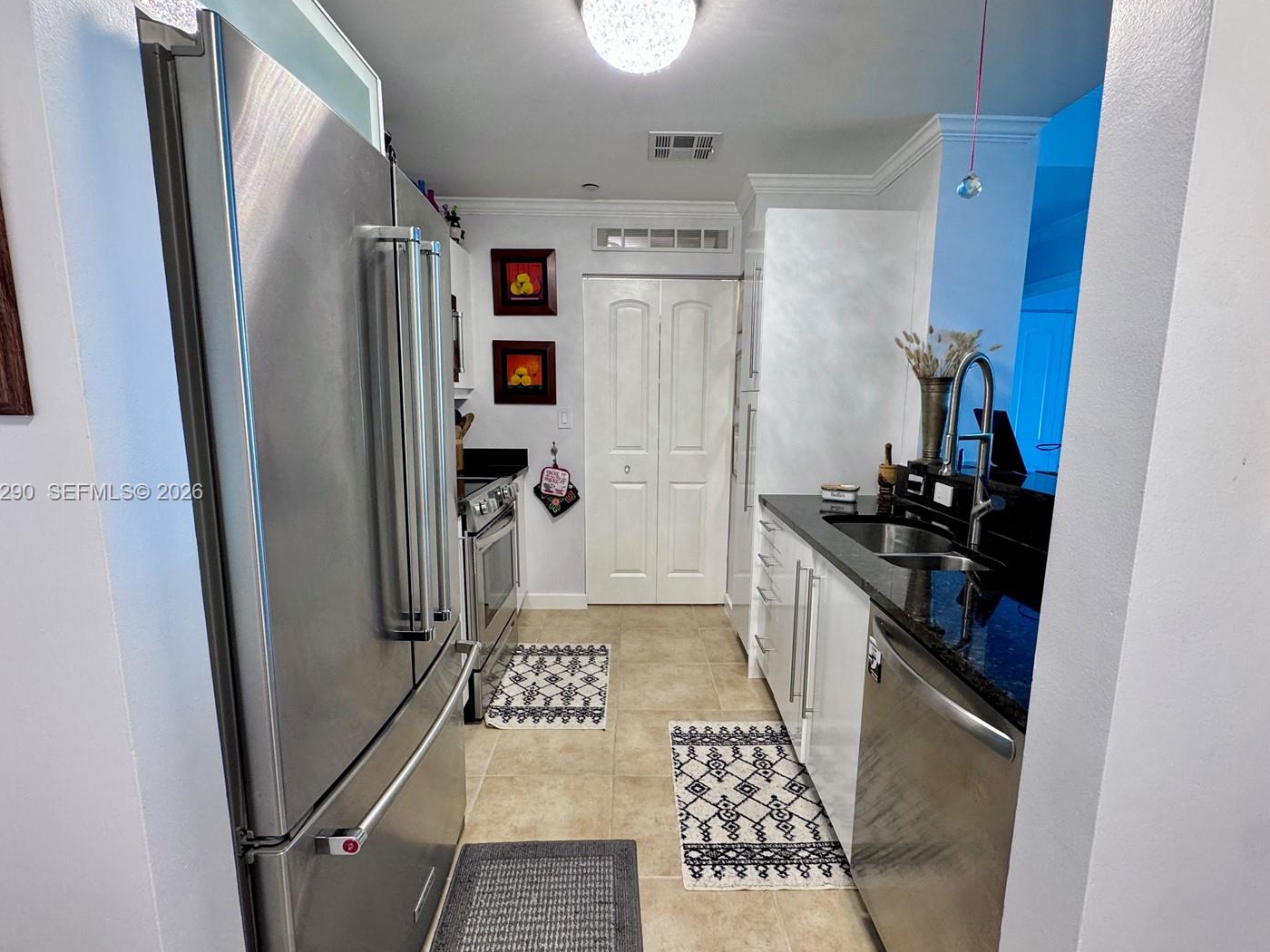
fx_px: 587
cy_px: 494
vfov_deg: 78.1
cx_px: 647
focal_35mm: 16
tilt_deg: -10.1
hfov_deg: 94.5
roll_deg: -0.5
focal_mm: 2.22
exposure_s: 1/60
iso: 200
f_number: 2.2
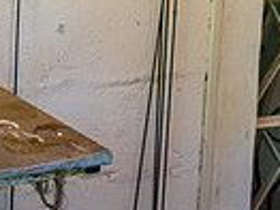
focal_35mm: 149
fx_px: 1204
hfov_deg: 11.6
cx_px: -318
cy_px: -175
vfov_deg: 9.4
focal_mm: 35
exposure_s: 1/160
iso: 1250
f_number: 6.3
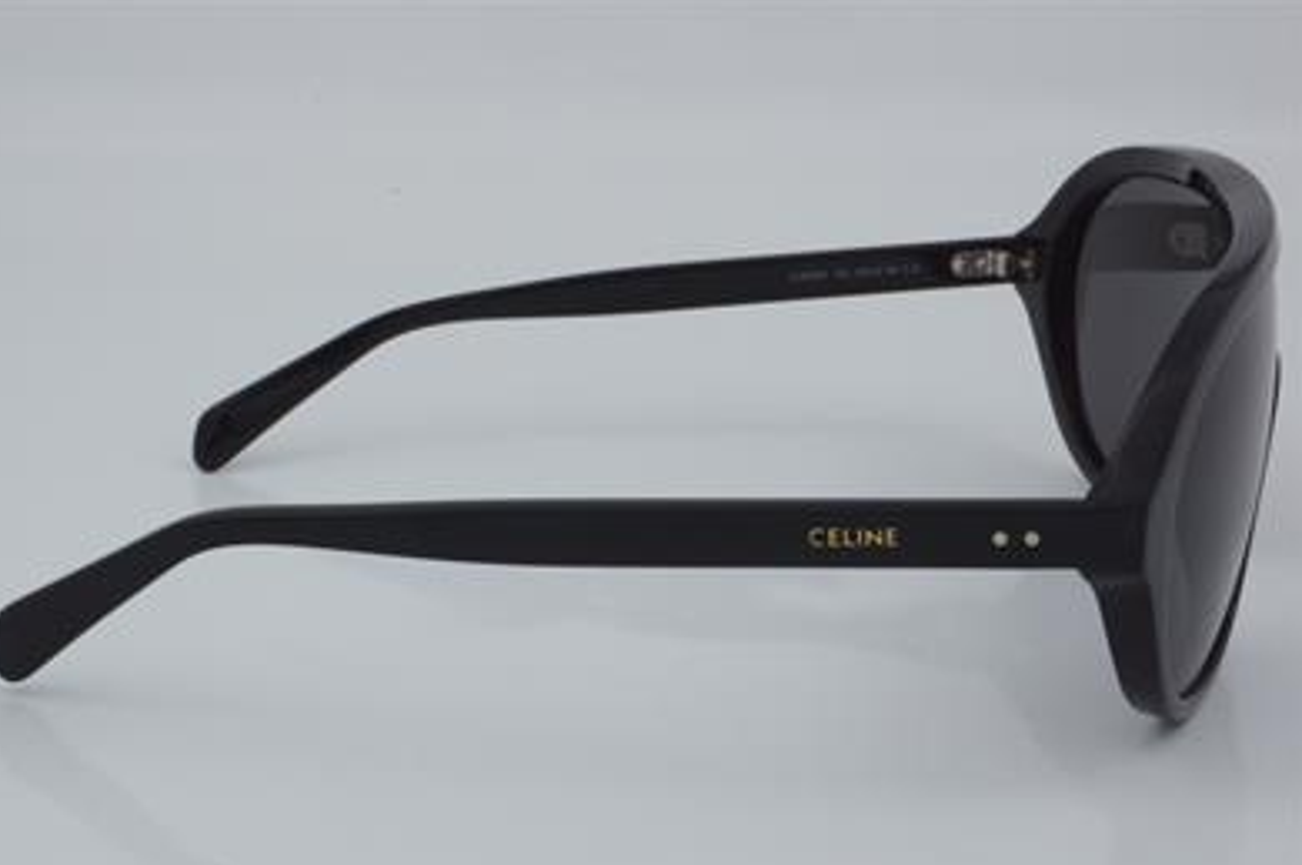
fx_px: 2781
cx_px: 641
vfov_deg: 17.7
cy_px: 441
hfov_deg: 26.3
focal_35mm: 77
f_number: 32
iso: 100
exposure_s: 1/4
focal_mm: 50
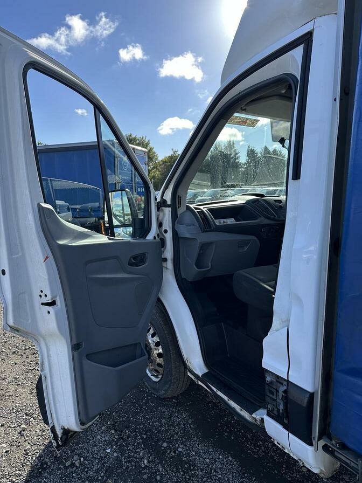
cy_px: 242
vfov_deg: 71.6
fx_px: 335
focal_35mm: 24
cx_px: 181
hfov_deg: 56.8
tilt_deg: -8.1
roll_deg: +1.8
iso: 80
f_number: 1.78
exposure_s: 1/1949
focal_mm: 6.86
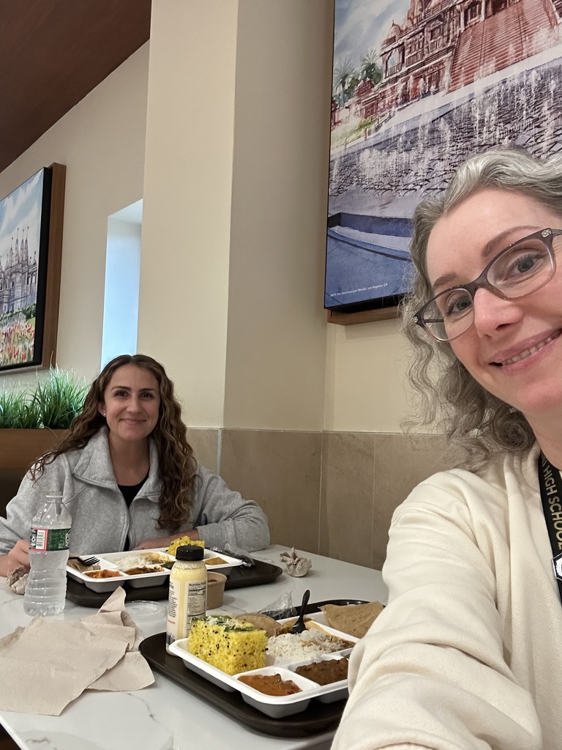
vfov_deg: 60.0
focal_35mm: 30
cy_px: 375
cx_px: 281
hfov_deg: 46.8
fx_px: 649
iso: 250
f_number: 1.9
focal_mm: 2.69
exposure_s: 1/60
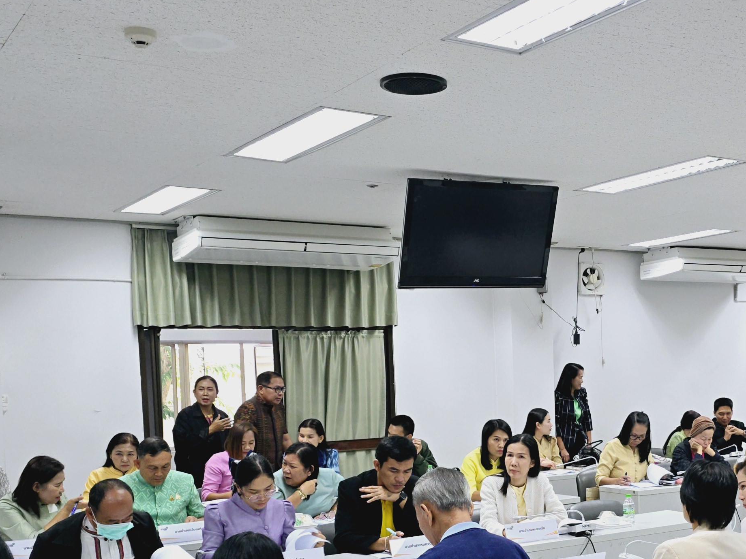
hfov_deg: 37.3
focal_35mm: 50
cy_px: 410
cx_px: 550
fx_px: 1078
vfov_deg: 28.7
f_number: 1.7
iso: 80
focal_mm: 6.3
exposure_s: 1/100
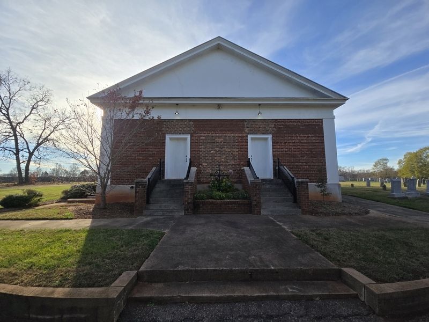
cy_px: 161
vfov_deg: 89.9
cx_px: 214
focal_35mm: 13
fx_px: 161
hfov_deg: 106.2
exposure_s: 1/1654
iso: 50
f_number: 2.2
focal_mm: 2.2
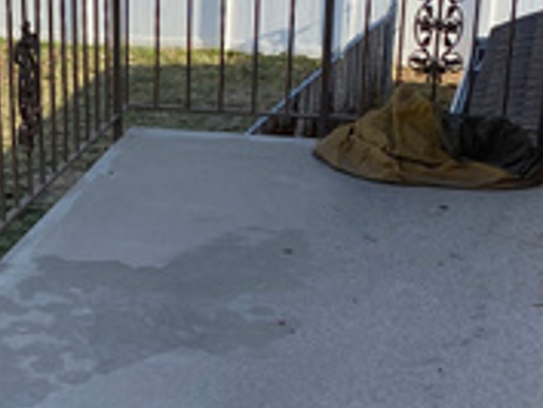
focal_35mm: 94
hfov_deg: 20.5
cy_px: 279
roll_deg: -0.6
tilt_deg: -22.6
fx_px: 1476
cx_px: 71
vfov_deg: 15.7
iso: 32
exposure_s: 1/1232
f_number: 1.8
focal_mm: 4.25
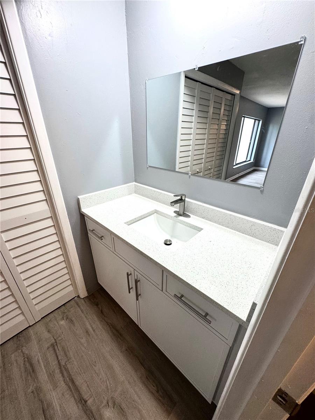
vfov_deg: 102.1
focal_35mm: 14
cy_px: 210
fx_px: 170
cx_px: 158
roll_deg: +0.1
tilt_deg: -24.2
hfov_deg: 85.7
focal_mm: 2.22
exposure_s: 1/60
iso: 200
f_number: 2.2
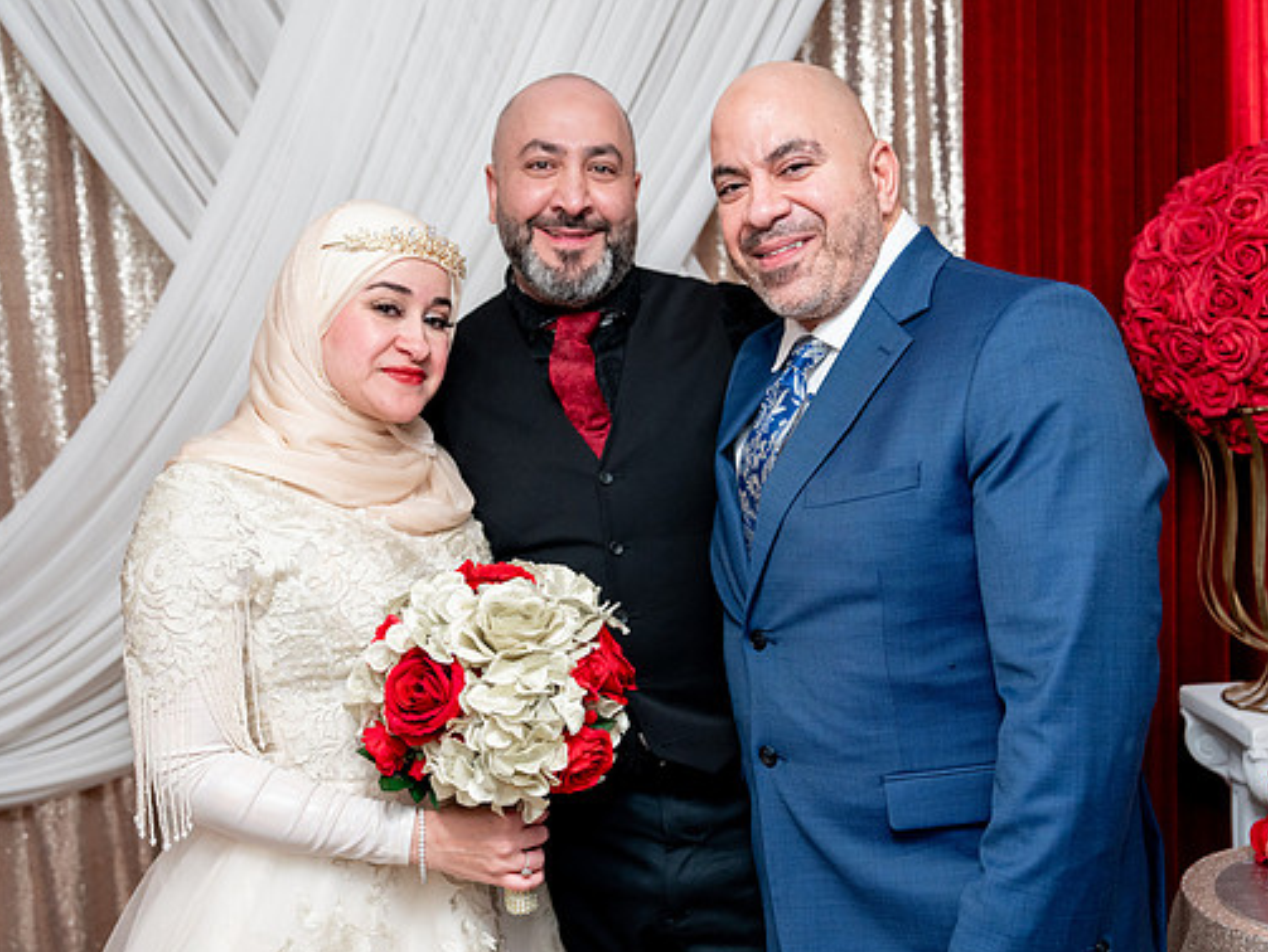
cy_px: 485
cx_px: 638
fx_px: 1503
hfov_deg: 45.7
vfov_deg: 35.2
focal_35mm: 41
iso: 2000
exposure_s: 1/160
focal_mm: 37
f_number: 2.8
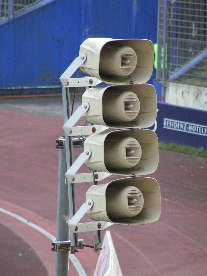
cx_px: 104
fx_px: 3030
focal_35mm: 380
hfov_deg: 3.9
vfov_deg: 5.2
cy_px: 138
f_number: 3.5
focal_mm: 58
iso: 125
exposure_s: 1/400
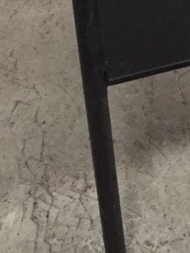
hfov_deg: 12.2
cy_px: -192
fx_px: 863
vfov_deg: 14.7
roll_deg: +1.1
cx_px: 240
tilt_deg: -26.6
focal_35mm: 118
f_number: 2.2
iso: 320
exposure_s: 1/17
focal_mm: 4.15
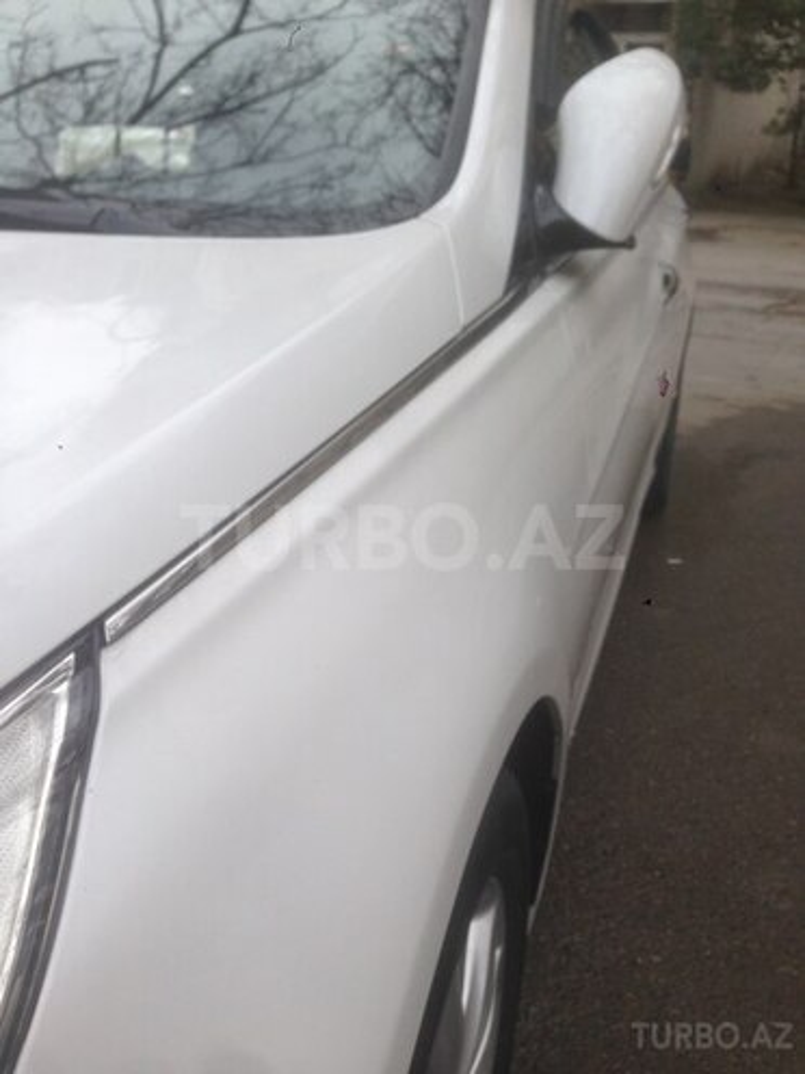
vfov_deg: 55.4
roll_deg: -1.3
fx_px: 1023
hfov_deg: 42.9
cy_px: 537
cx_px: 402
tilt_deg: -21.1
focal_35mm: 33
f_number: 2.4
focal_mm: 4.12
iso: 50
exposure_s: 1/444
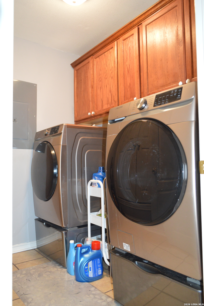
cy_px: 153
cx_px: 102
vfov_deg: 67.4
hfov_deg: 47.9
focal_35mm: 27
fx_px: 230
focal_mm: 18
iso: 1400
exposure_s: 1/60
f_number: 3.5
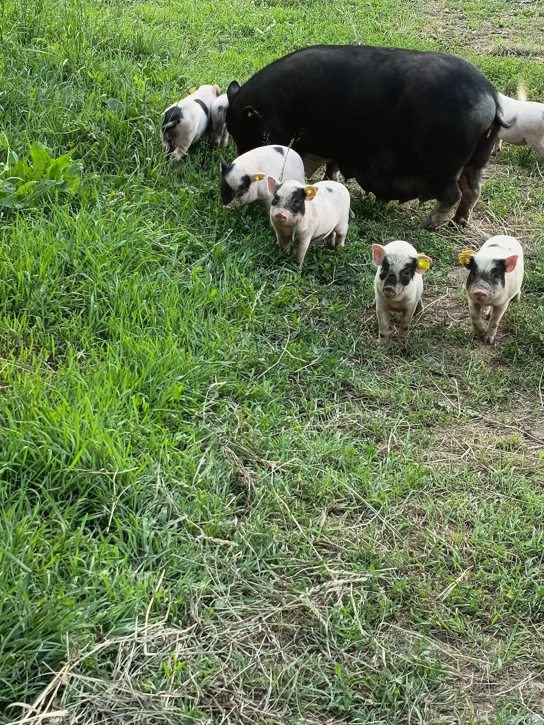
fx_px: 1635
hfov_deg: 18.9
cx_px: 272
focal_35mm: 78
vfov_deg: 25.0
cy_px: 362
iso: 162
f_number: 1.7
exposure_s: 1/100
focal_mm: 5.27
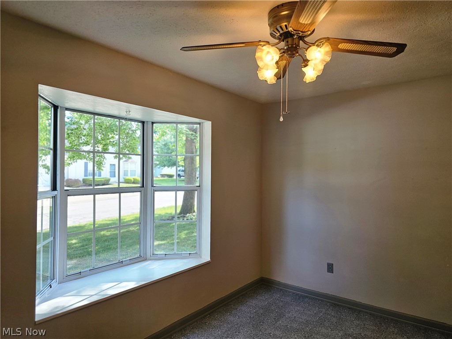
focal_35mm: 23
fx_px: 300
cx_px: 226
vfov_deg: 58.9
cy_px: 170
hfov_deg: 73.9
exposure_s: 1/120
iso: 50
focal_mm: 6.3
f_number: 1.7
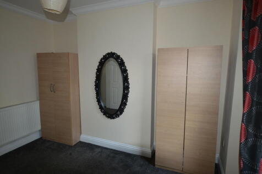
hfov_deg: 85.4
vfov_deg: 63.2
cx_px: 131
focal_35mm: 20
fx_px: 142
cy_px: 87
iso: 720
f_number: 3.5
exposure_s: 1/60
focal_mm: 13
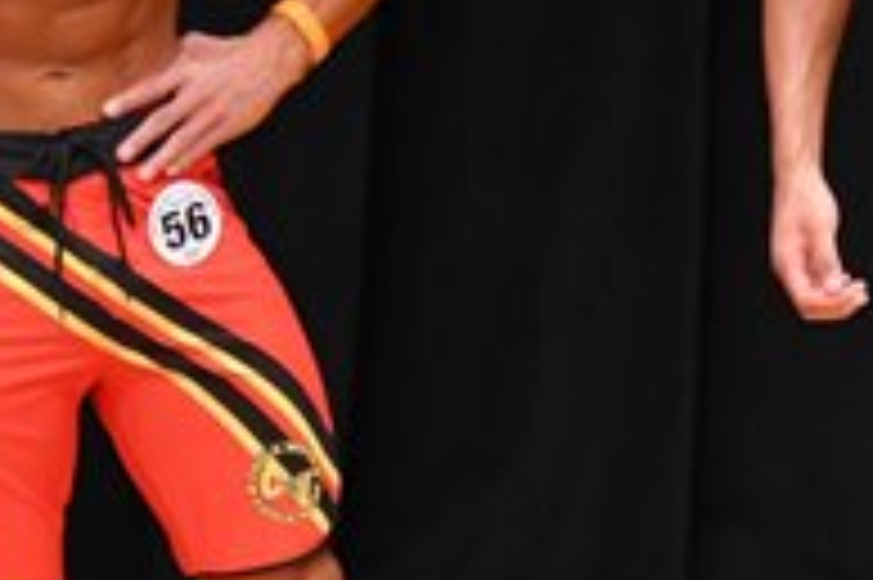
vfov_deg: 1.3
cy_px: 225
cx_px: 376
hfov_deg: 1.9
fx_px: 26095
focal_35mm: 1077
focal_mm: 180
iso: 4000
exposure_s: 1/400
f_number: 5.6
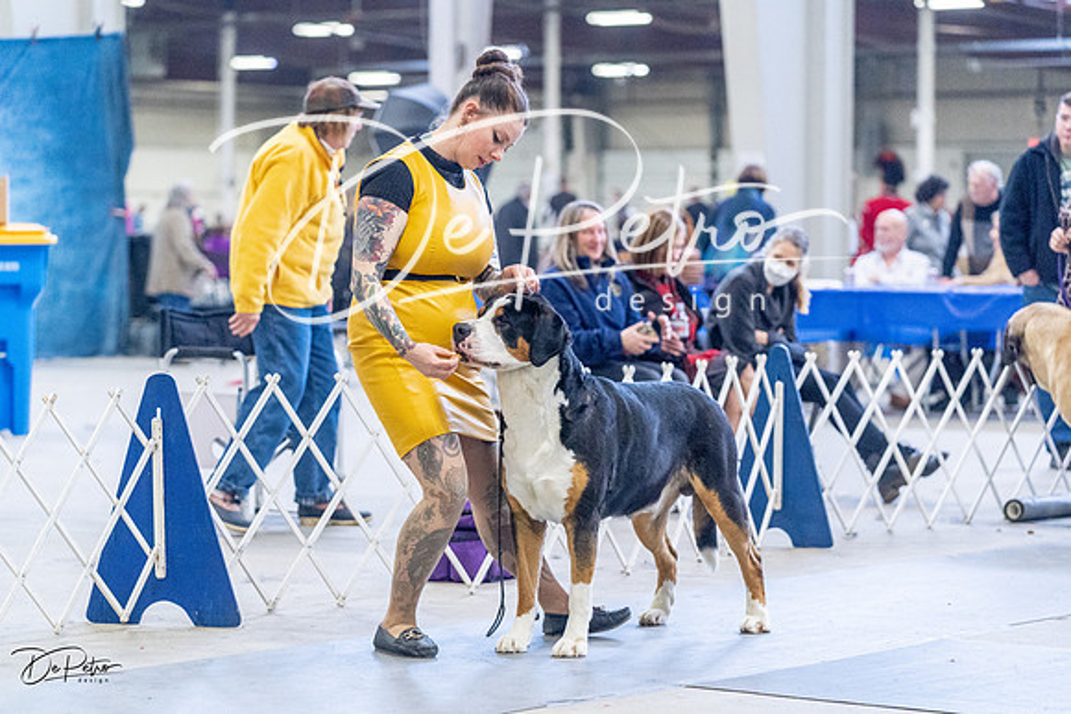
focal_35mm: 115
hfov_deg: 17.8
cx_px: 536
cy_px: 357
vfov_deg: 11.9
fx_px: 3422
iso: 6400
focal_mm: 115
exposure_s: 1/320
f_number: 3.5
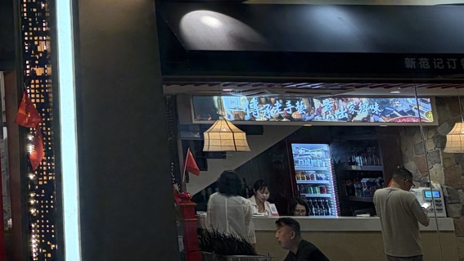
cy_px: -147
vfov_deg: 14.0
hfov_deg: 22.8
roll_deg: +0.0
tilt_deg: +16.8
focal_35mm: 80
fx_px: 984
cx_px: -184
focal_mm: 5.96
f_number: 1.6
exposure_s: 1/100
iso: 160
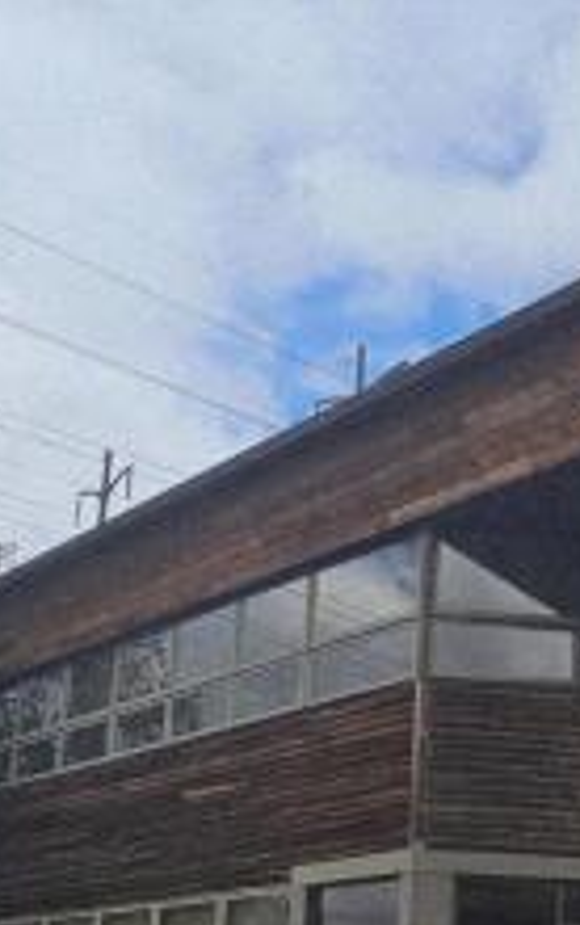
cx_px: 538
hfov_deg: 27.5
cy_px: 858
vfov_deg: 40.5
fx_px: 1135
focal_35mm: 45
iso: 50
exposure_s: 1/2657
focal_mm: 2.2
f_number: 2.2
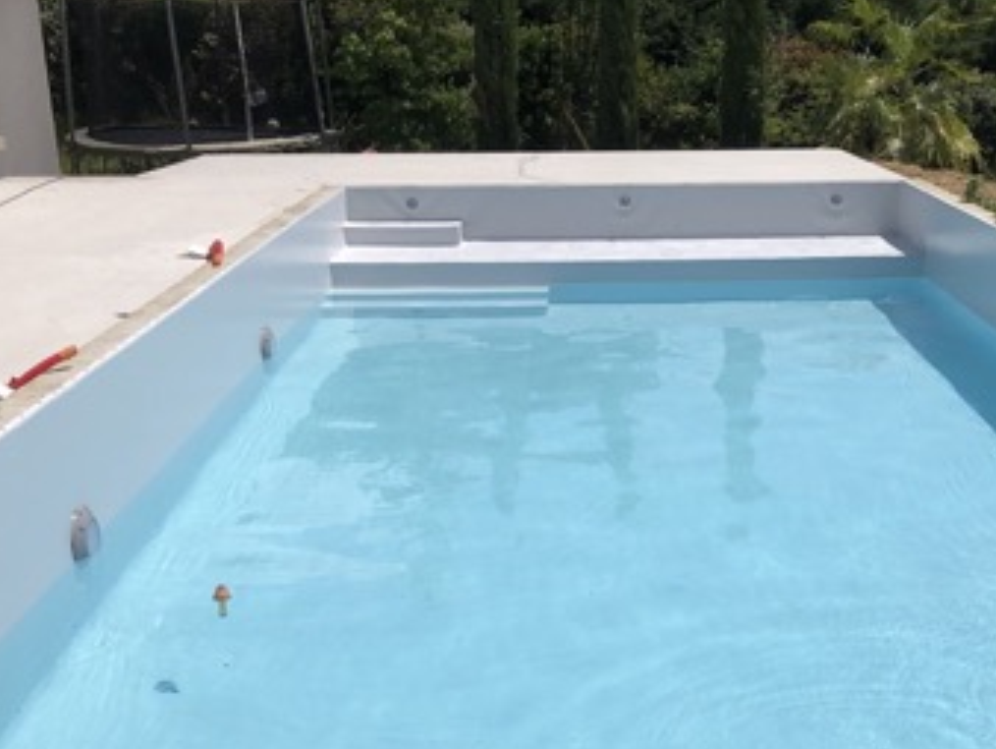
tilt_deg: -16.3
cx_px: 636
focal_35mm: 53
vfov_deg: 27.1
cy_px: 575
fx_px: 1526
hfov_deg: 35.9
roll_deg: +0.4
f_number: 1.8
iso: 25
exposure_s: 1/6897
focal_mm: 3.99
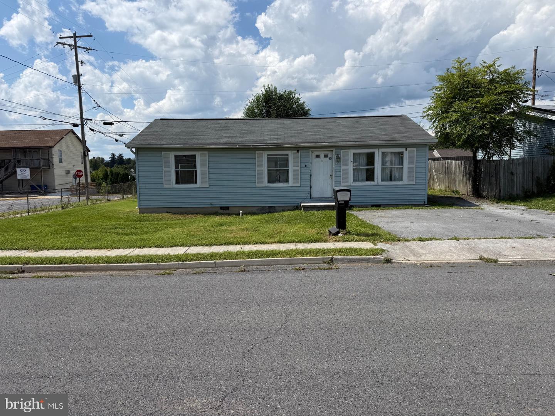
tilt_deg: -5.2
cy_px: 208
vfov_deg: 56.8
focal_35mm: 24
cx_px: 278
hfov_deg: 71.6
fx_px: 385
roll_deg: +0.3
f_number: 1.78
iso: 80
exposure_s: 1/7353
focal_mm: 6.76
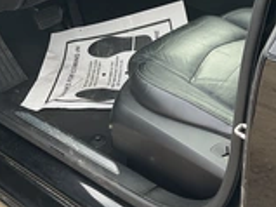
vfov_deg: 19.2
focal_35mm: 73
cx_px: 127
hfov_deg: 26.7
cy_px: -28
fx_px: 582
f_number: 1.8
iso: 20
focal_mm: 3
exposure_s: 1/187
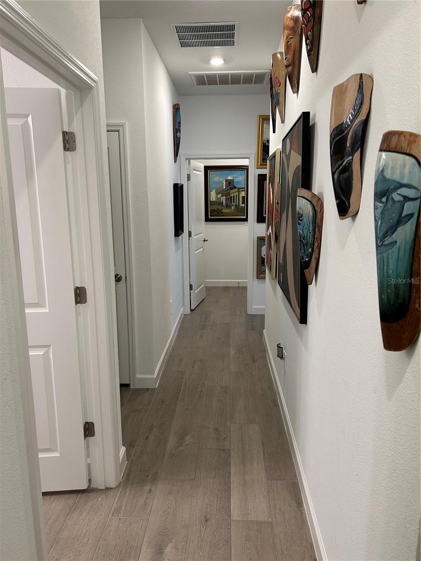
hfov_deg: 53.1
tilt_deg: -11.8
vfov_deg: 67.3
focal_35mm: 26
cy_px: 280
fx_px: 422
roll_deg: +0.4
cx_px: 210
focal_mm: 5.7
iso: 80
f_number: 1.5
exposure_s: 1/60
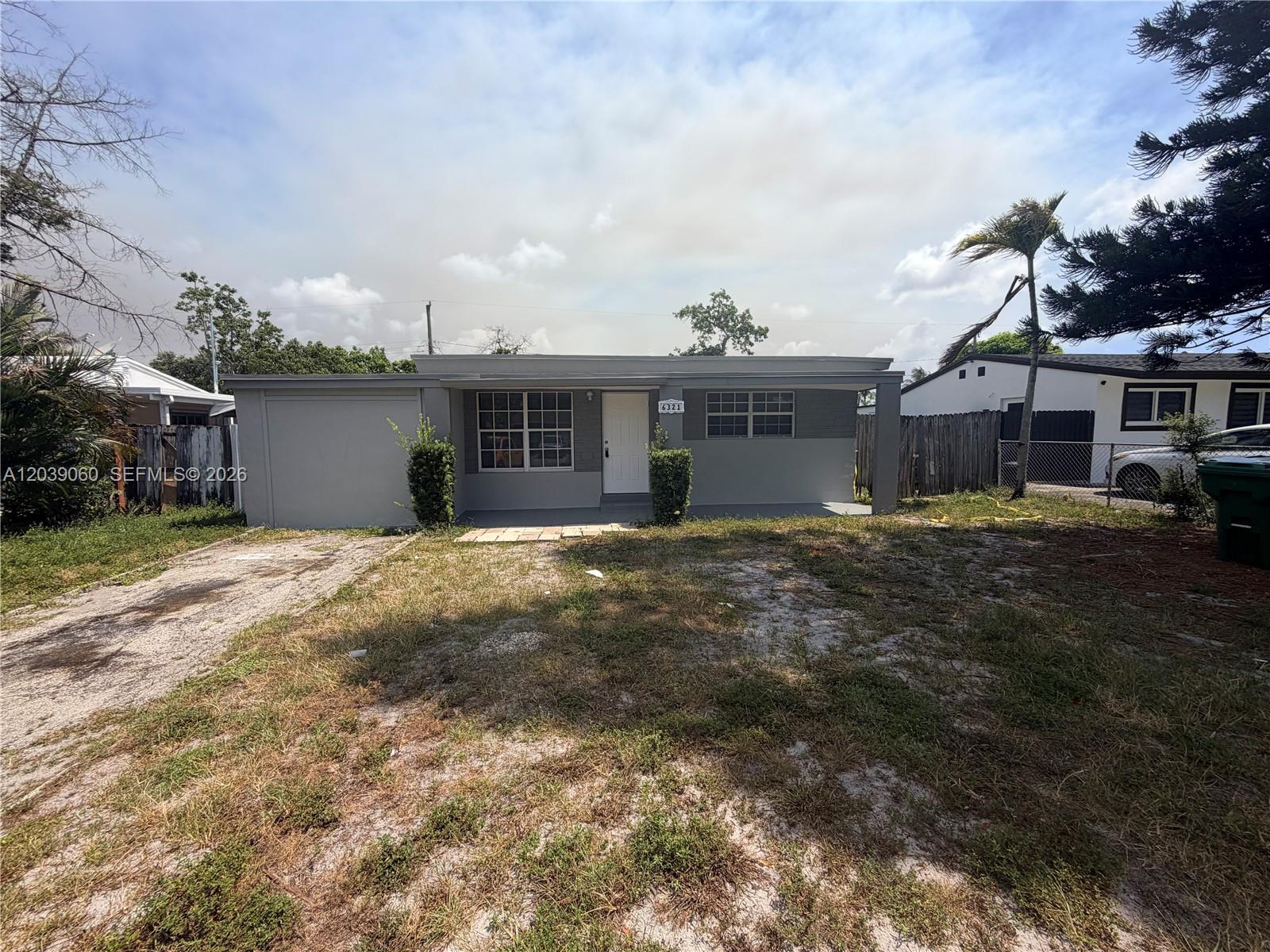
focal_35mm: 14
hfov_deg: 102.1
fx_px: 514
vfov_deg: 85.7
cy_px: 476
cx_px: 635
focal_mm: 2.22
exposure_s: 1/1145
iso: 20
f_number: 2.2
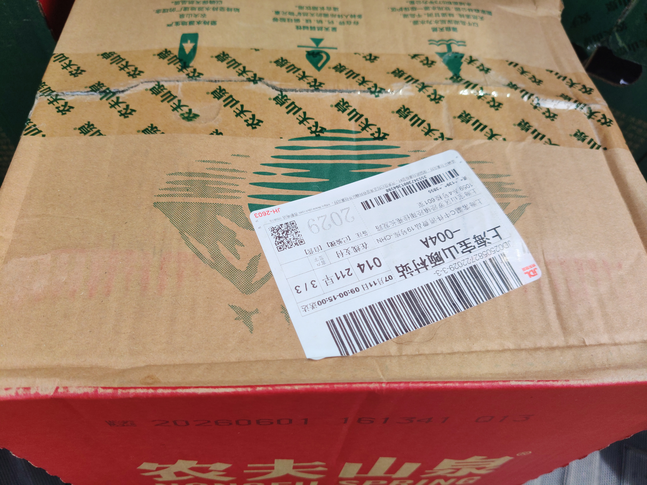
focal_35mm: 26
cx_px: 324
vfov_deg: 53.1
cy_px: 242
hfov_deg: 67.3
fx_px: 486
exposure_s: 1/513
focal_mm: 4.84
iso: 99
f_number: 1.88
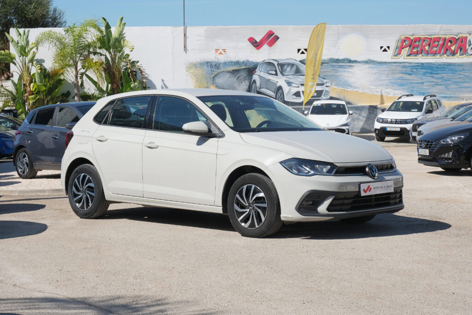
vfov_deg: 20.3
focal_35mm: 67
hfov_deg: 30.1
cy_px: 158
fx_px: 879
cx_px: 236
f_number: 9
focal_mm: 44.5
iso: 160
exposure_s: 1/250
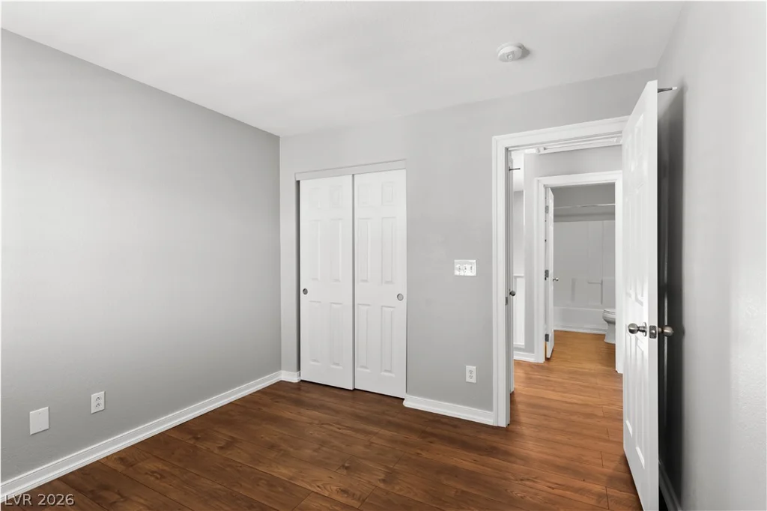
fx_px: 362
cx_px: 384
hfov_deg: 93.3
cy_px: 256
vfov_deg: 70.4
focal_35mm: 17
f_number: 8
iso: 400
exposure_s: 1/50
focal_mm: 17
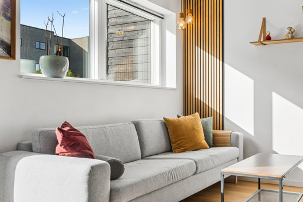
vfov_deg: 35.9
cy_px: 109
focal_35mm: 37
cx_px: 220
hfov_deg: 50.2
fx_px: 311
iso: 250
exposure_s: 1/160
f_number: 10
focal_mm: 24
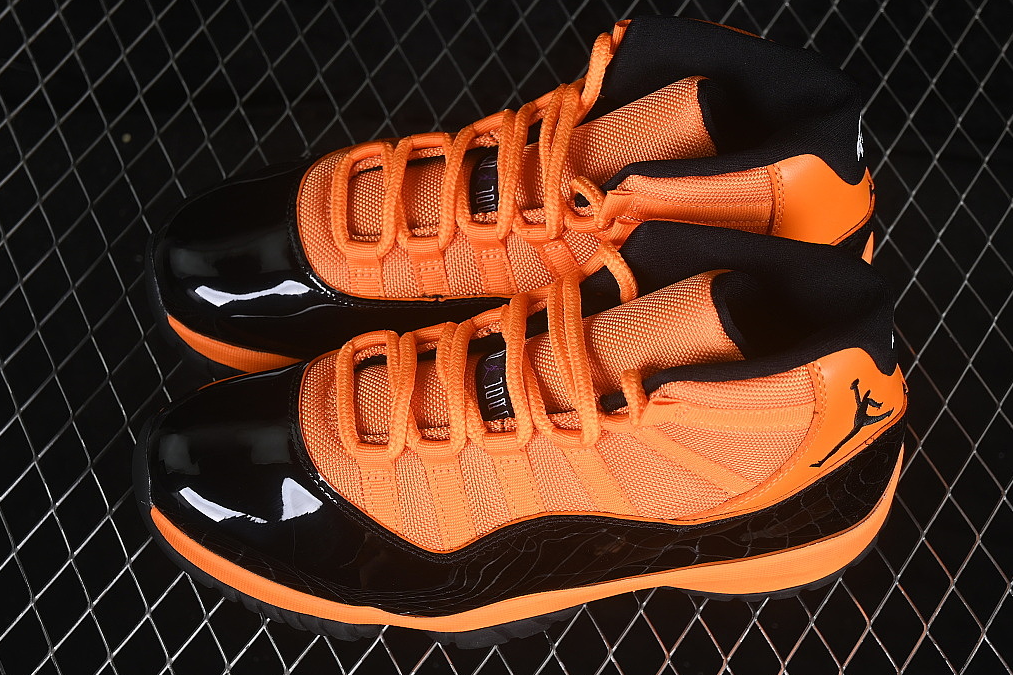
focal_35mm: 80
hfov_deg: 25.4
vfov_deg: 17.1
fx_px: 2251
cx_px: 531
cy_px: 346
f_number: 7.1
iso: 160
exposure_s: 1/60
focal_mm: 50
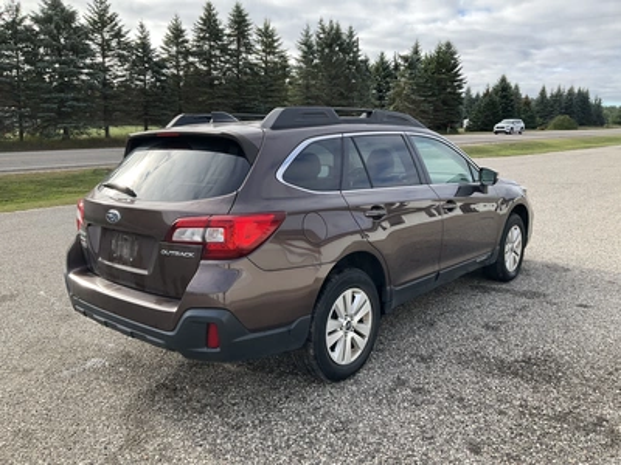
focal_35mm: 29
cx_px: 310
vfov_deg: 48.2
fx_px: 520
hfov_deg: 61.7
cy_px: 232
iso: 25
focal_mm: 3
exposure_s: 1/435
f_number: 1.8
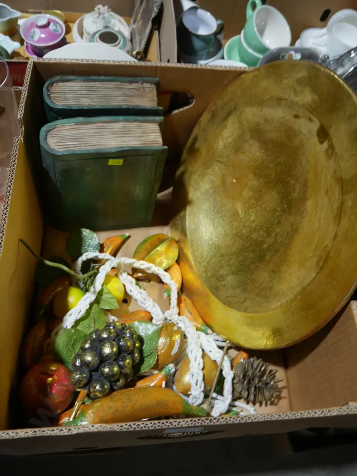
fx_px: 413
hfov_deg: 46.8
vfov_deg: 60.0
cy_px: 238
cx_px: 178
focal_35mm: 30
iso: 200
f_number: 3.6
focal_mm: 15
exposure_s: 1/60
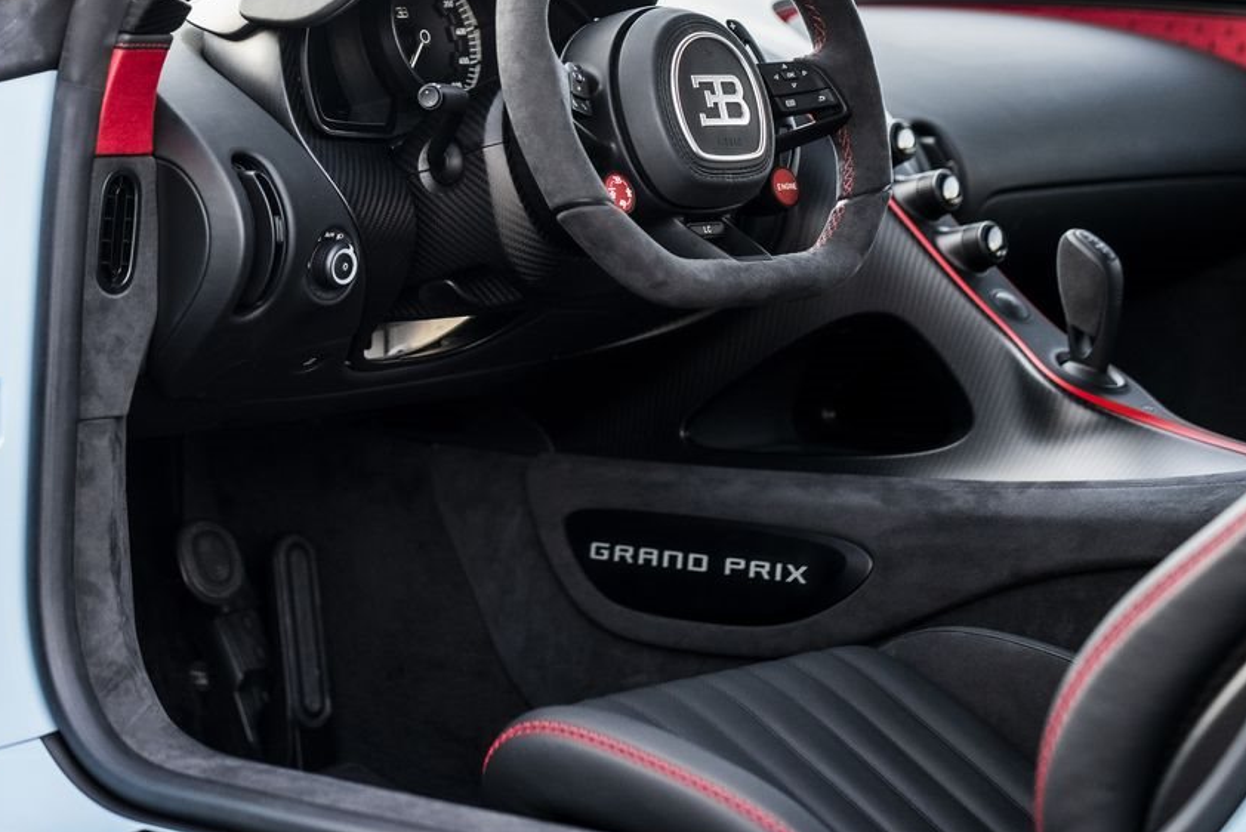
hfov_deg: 21.2
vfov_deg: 14.4
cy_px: 214
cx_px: 289
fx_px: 3289
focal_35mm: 95
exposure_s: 1/200
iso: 400
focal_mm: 50
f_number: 2.2
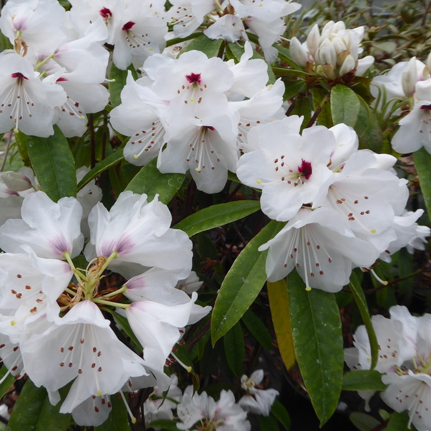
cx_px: 126
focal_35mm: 34
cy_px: 186
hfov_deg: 47.2
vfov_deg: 48.3
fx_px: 479
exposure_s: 1/125
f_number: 3.3
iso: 80
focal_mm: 4.3
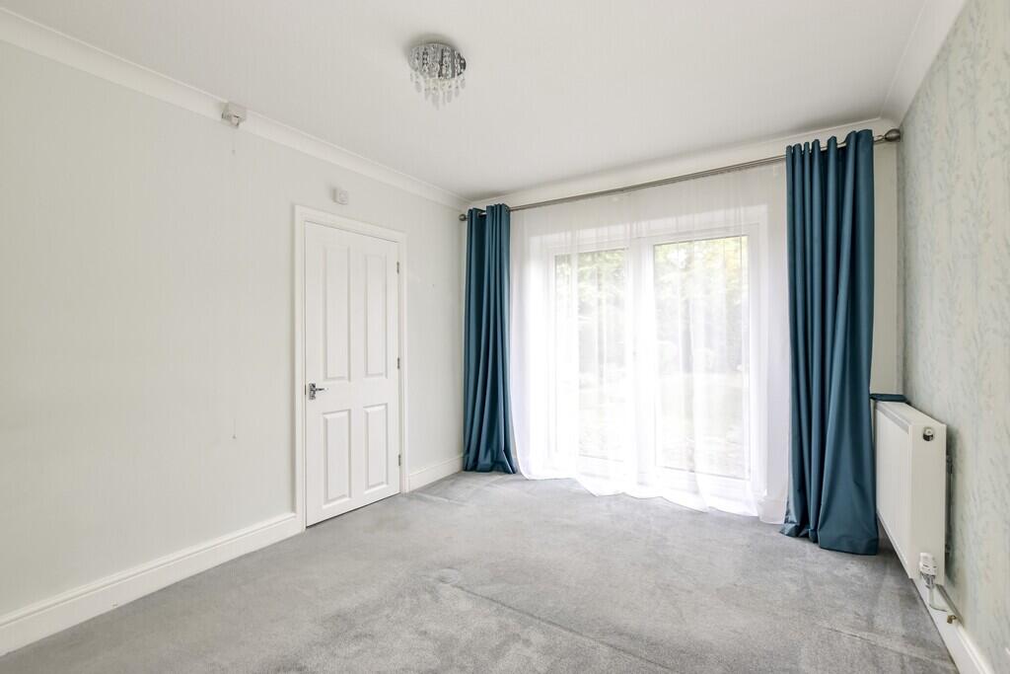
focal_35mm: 15
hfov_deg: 100.4
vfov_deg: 77.3
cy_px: 337
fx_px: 421
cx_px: 505
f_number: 8
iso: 640
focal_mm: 10
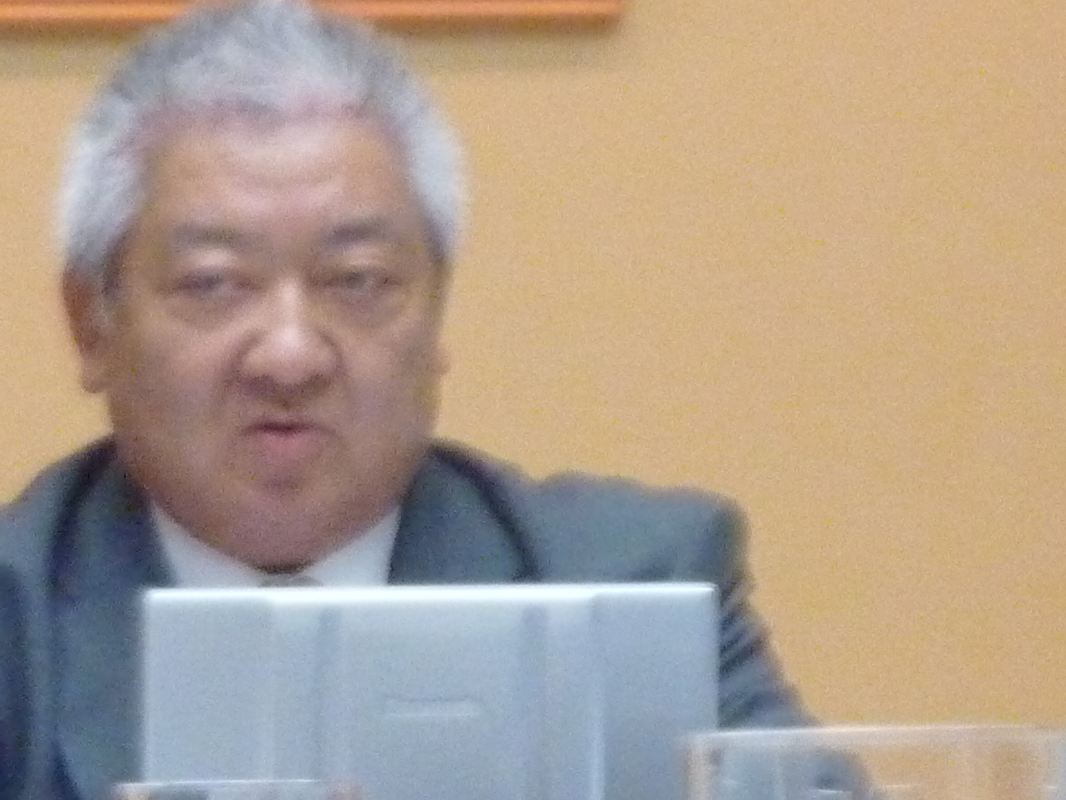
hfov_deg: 6.1
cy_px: 489
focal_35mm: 324
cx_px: 440
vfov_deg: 4.6
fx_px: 9980
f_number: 4.3
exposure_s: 1/25
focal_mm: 17
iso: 800
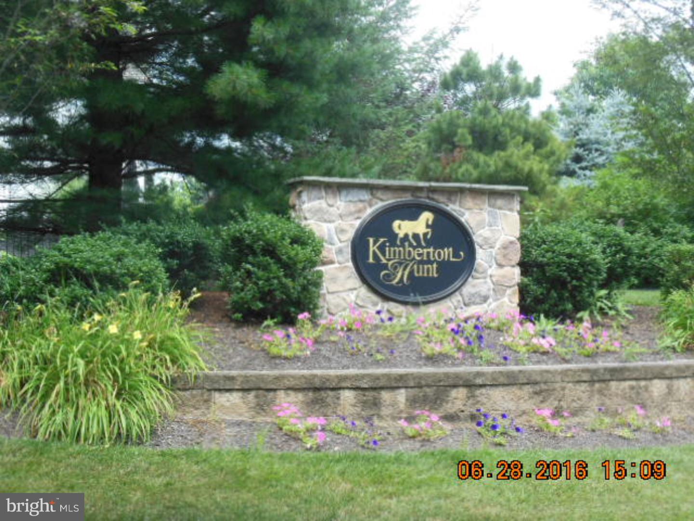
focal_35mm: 66
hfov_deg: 29.4
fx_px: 1323
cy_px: 260
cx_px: 347
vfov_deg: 22.3
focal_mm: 11.7
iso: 125
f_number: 4.3
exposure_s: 1/160
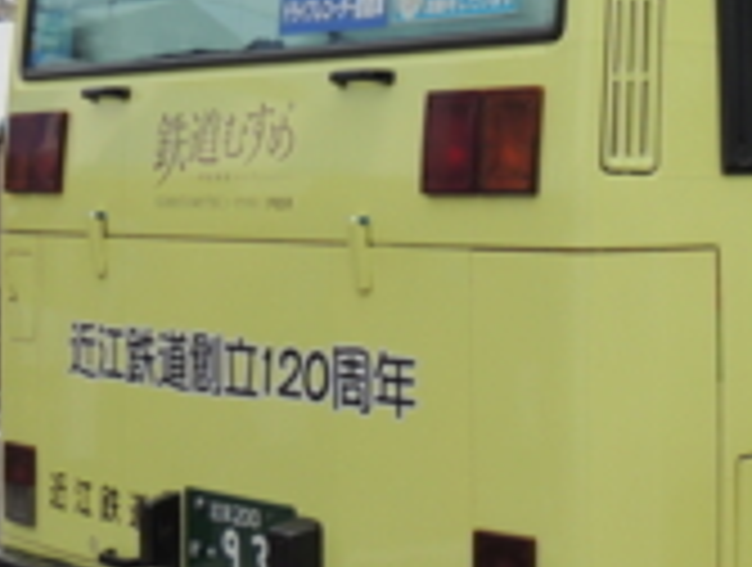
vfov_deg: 17.2
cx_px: 892
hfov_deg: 21.2
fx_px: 1872
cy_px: 180
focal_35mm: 86
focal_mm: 5.3
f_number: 3.1
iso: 100
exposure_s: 1/800
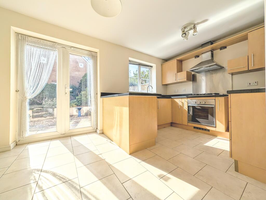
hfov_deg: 110.5
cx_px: 133
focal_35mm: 12
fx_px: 92
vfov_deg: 94.6
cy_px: 100
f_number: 1.7
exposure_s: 1/2439
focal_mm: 2.02
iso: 45
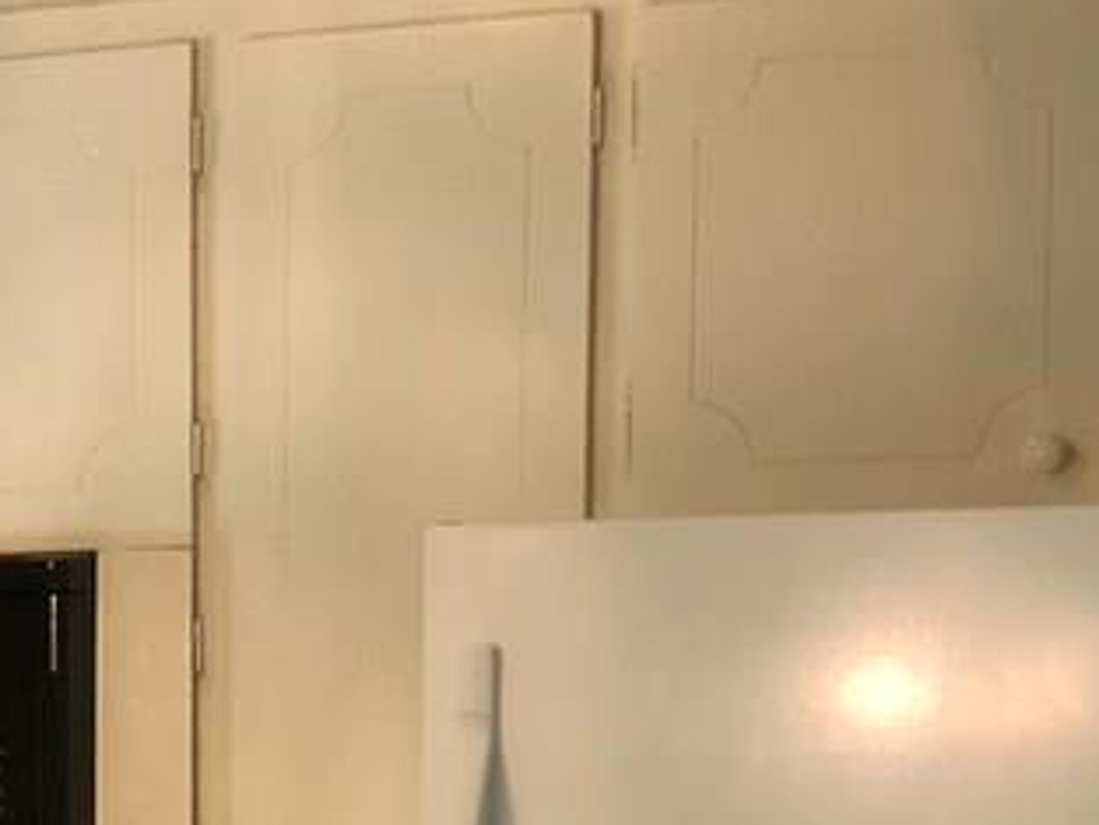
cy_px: 1232
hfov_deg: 11.3
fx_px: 5399
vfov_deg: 8.5
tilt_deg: -5.5
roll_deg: +0.7
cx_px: -435
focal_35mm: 170
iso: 125
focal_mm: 6
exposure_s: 1/24
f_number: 2.4
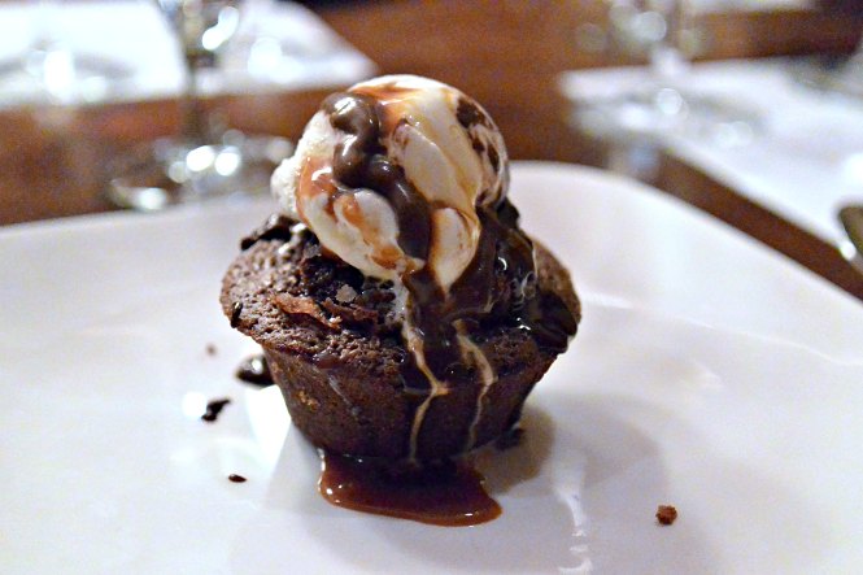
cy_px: 288
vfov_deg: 27.5
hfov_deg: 40.4
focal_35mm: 49
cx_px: 432
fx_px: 1174
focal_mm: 18.5
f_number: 1.8
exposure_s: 1/125
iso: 3200
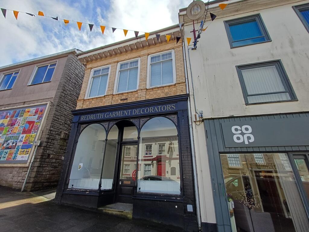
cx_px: 154
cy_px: 116
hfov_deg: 94.5
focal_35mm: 16
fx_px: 143
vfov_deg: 78.1
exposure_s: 1/656
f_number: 2.2
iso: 40
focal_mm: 1.64
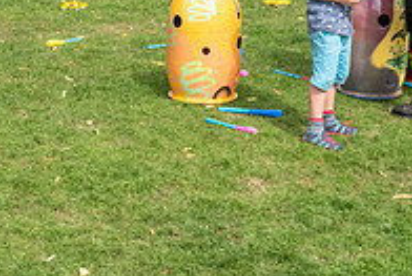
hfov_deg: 20.2
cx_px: 181
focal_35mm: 101
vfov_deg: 13.1
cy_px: -86
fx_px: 1157
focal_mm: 32
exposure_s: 1/200
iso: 1000
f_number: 22
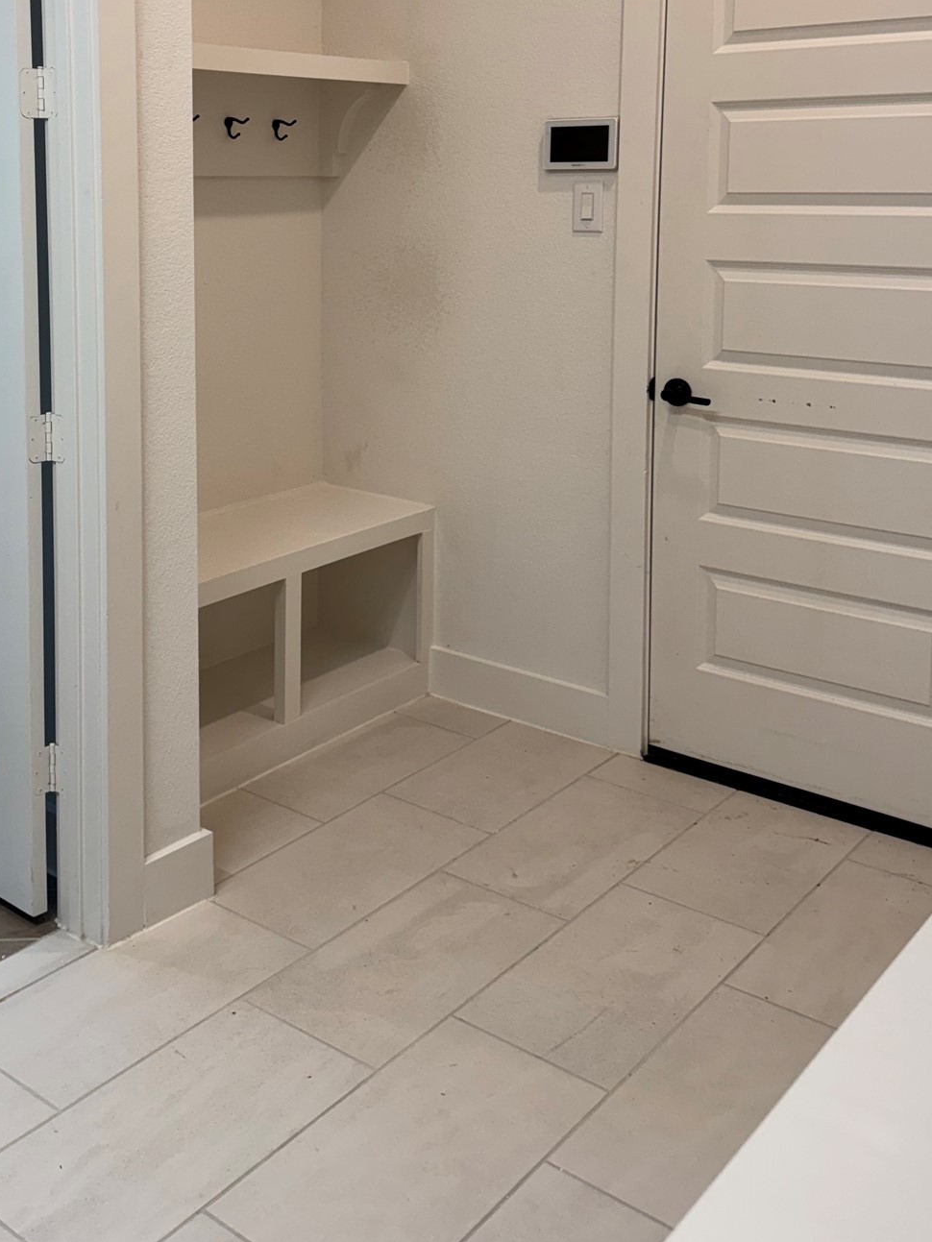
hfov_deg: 37.2
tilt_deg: -5.5
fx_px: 1364
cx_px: 286
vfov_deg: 47.4
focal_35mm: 38
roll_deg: +0.5
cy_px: 329
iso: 80
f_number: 1.78
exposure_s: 1/120
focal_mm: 6.76
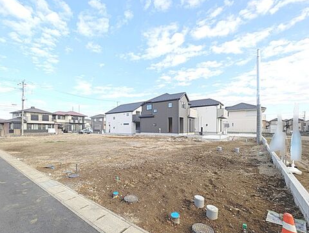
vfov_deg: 81.6
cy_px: 129
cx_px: 131
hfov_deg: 97.4
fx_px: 134
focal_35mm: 15
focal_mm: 2.23
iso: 42
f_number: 1.95
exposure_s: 1/1044
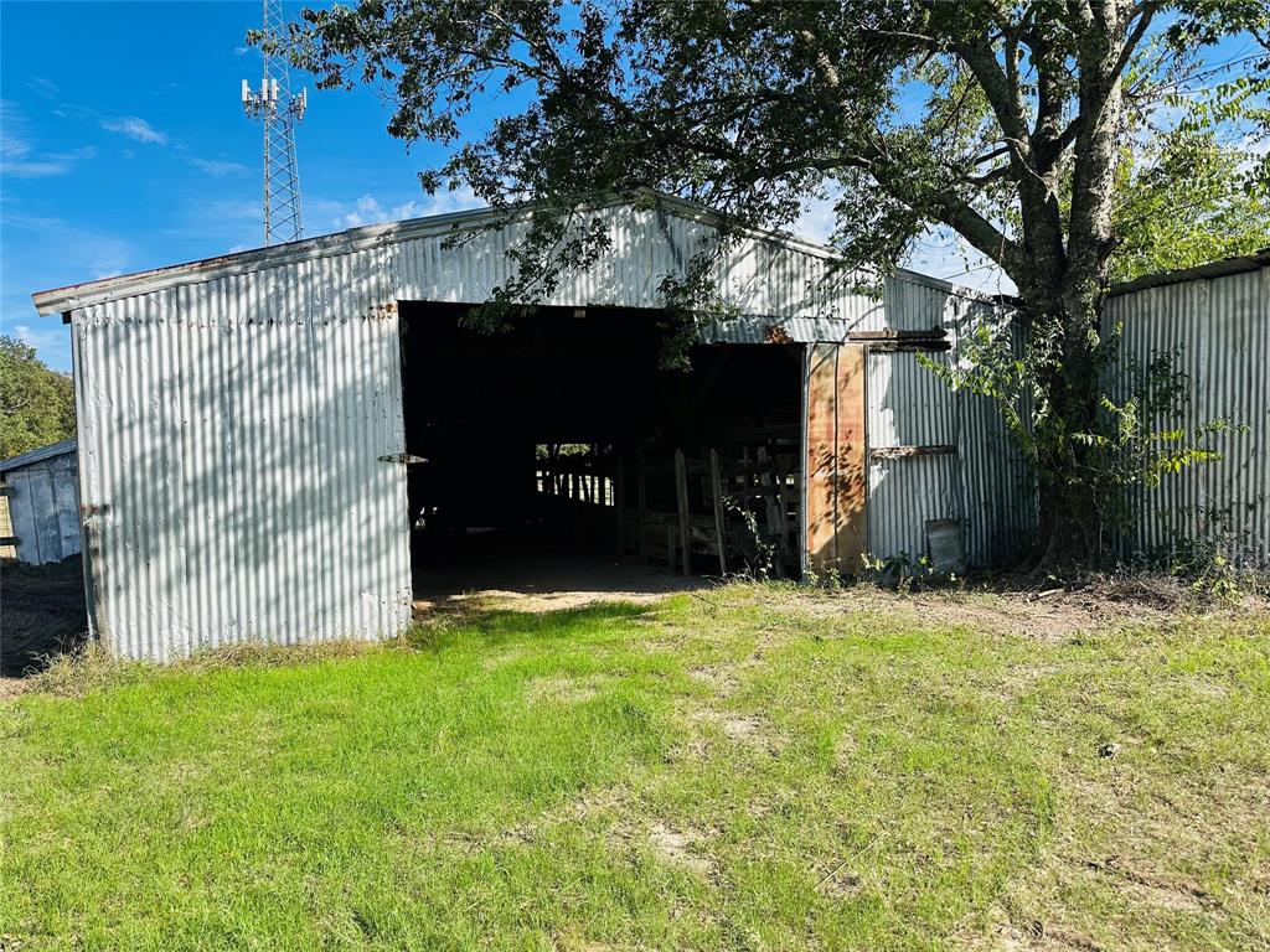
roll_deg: +1.1
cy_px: 476
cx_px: 635
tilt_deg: -1.9
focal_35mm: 24
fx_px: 881
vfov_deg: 56.8
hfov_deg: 71.6
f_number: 1.78
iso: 80
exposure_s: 1/2882
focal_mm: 6.86
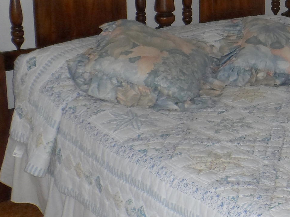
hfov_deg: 23.1
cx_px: 374
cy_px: 55
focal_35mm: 75
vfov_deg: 19.5
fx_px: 628
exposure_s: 1/30
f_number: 3.2
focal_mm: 4
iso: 100
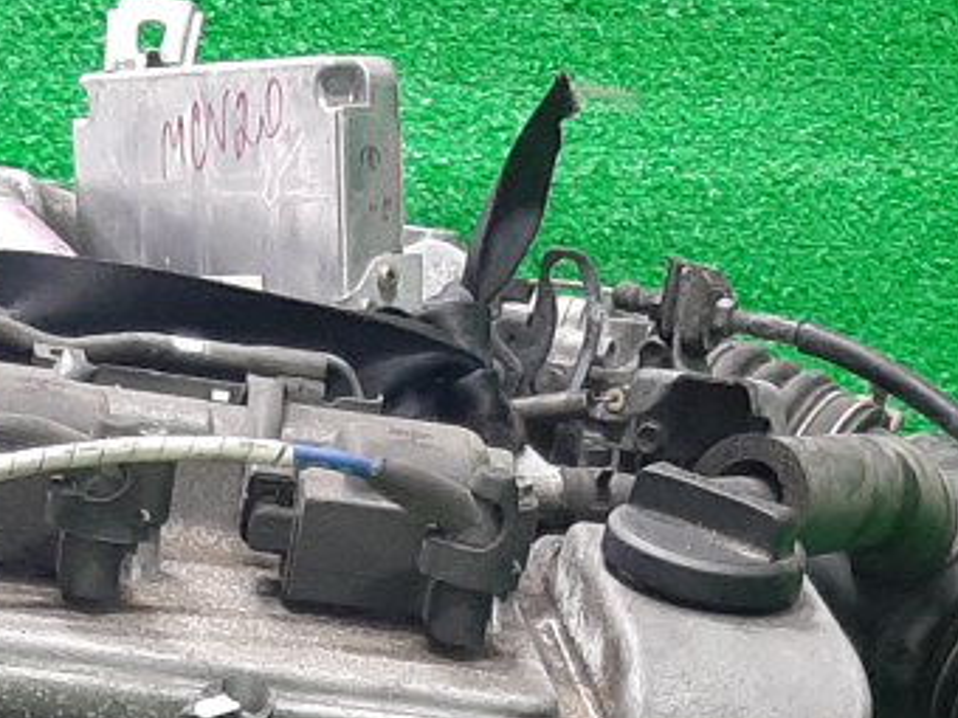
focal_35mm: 110
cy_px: 1281
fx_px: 3044
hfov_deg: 17.8
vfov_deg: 12.4
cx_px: 273
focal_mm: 3.93
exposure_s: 1/50
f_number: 1.7
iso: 225
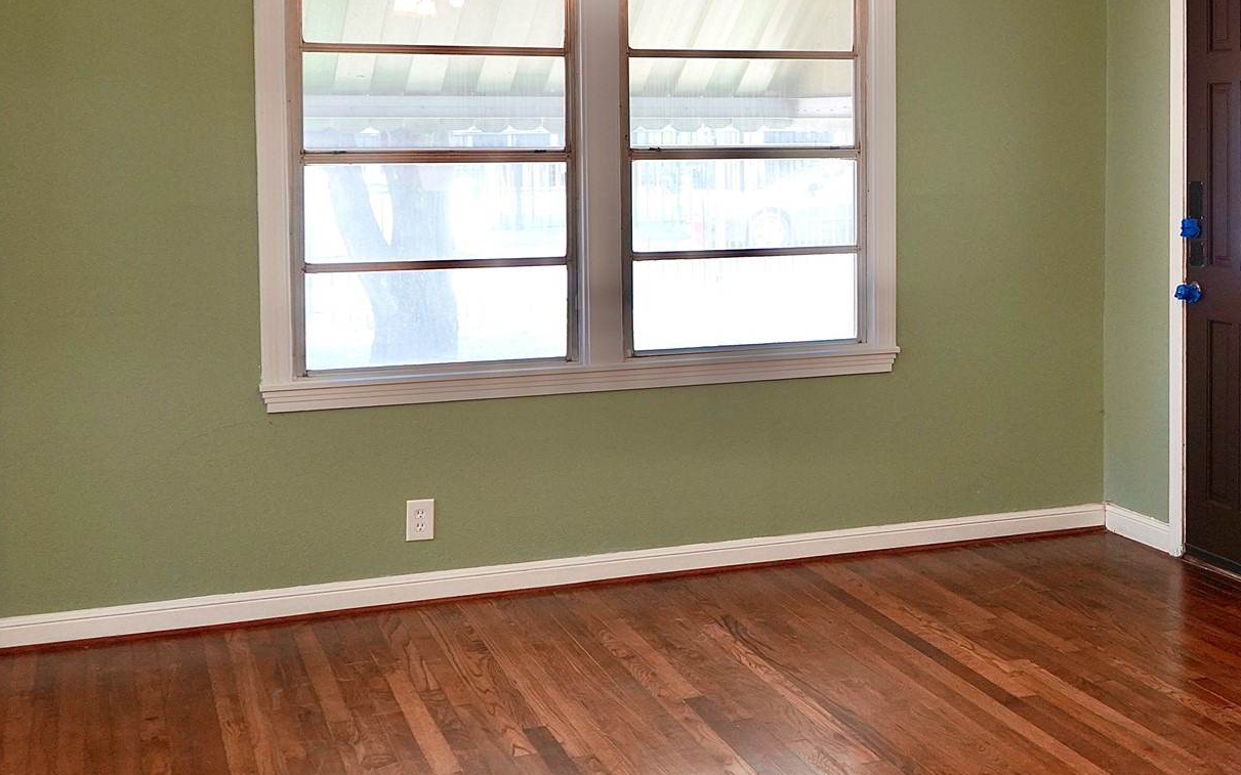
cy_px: 211
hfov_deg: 36.6
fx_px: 1793
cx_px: 1025
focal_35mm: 53
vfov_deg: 24.2
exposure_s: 1/160
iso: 1250
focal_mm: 29
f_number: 4
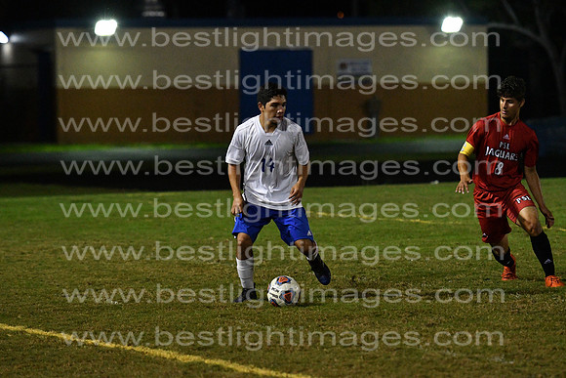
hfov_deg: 8.9
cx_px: 283
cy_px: 189
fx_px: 3656
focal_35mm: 232
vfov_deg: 5.9
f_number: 4
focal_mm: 155
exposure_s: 1/1000
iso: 6400
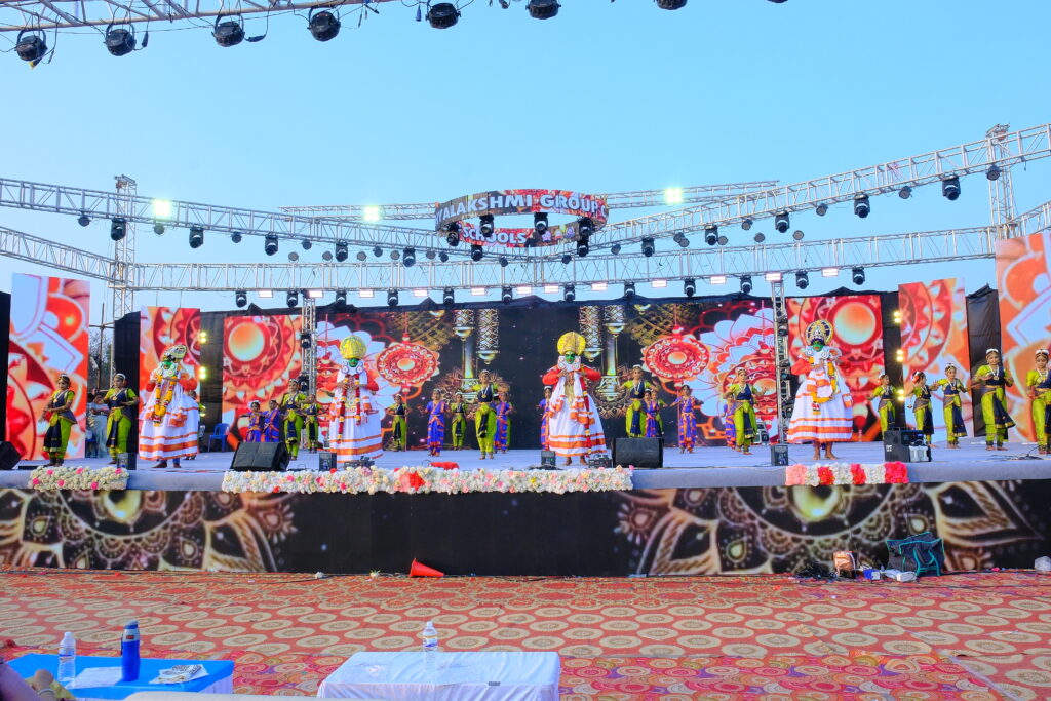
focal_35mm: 26
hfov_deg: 69.4
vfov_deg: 49.6
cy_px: 350
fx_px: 759
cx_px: 526
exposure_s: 1/60
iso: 1000
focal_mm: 17
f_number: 16
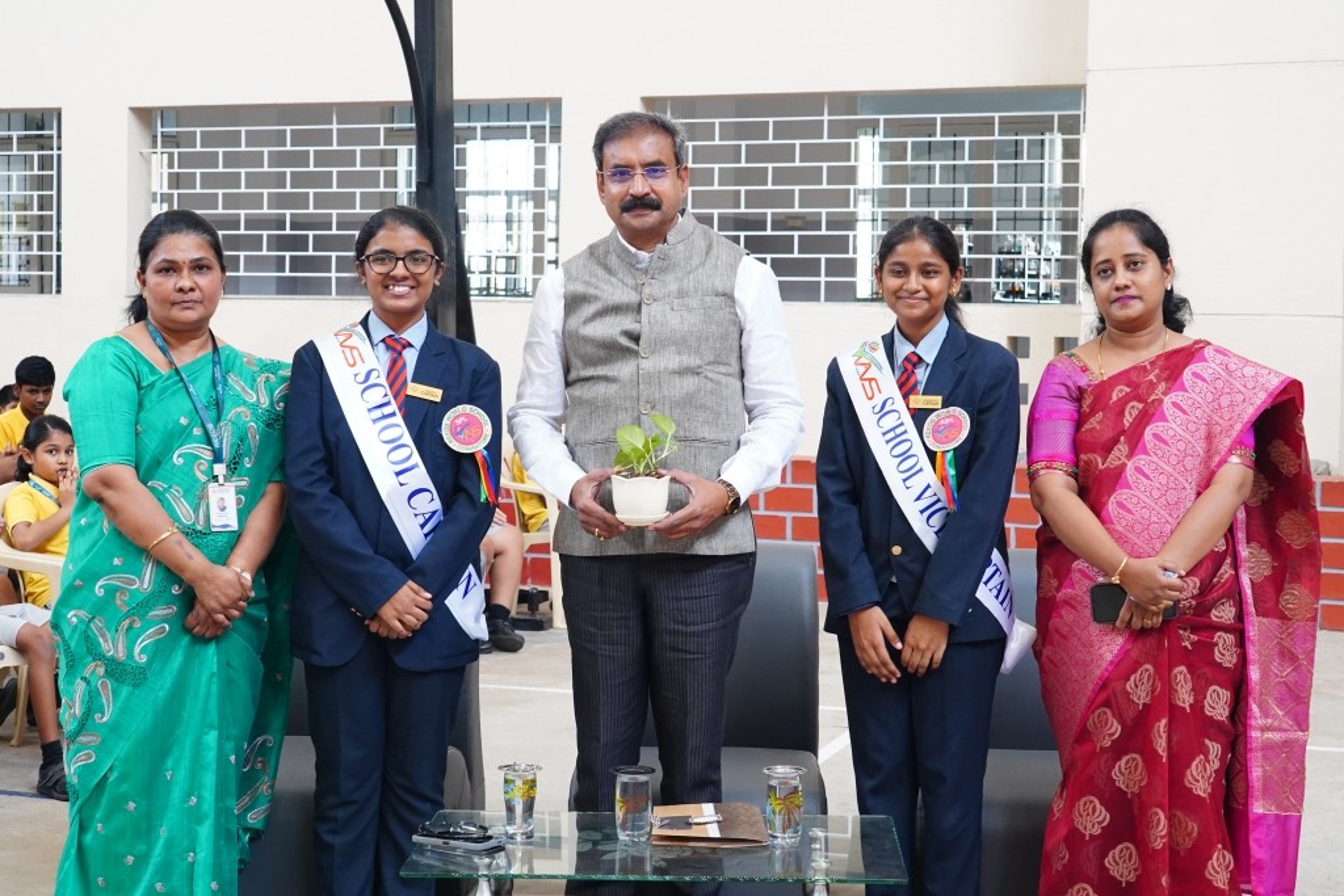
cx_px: 672
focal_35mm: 47
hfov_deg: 41.9
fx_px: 1755
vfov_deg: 28.7
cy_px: 448
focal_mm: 47
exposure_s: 1/125
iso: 3200
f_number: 7.1
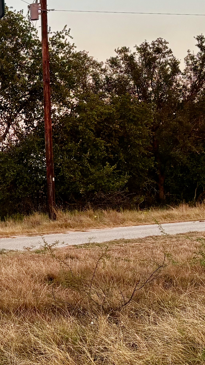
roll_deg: +2.5
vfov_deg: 24.4
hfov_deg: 13.1
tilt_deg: +2.9
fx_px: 841
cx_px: -103
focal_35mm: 87
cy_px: 159
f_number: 1.6
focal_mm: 5.96
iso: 50
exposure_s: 1/272
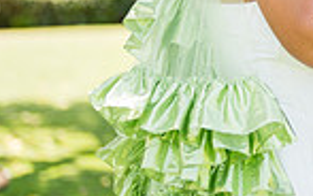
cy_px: -26
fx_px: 1809
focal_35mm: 212
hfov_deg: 9.6
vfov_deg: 6.2
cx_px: 449
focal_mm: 50
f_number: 1.2
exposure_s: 1/2500
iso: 200
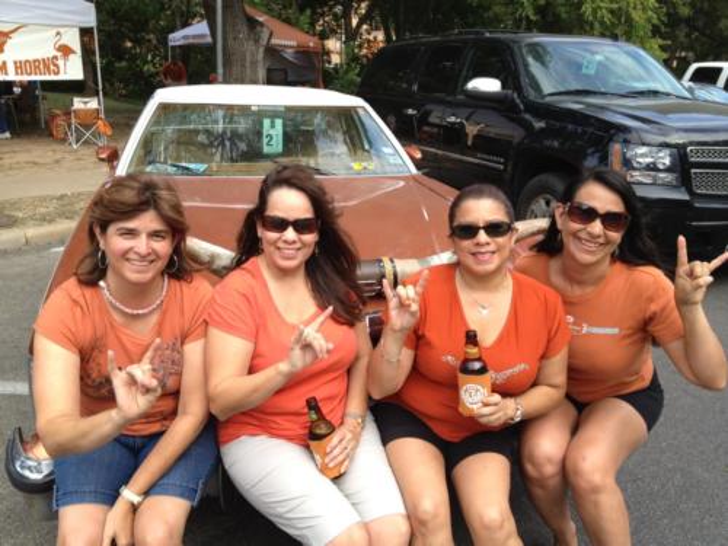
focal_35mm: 35
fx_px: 736
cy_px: 273
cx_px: 364
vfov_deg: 40.7
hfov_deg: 52.6
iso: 64
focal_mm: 4.28
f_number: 2.4
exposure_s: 1/435
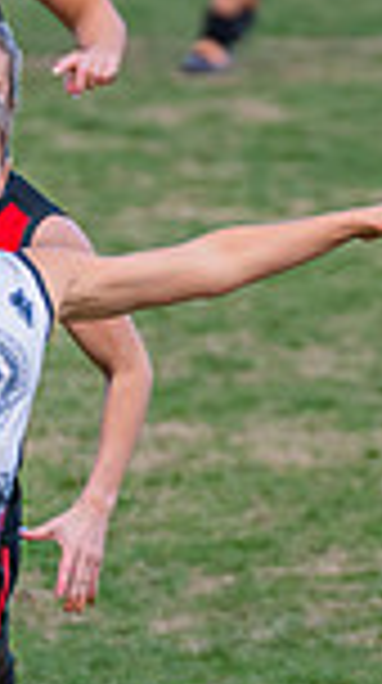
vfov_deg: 1.4
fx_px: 27385
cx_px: -116
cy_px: 506
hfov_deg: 0.8
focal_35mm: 1514
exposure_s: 1/1250
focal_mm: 290
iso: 800
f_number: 4.5
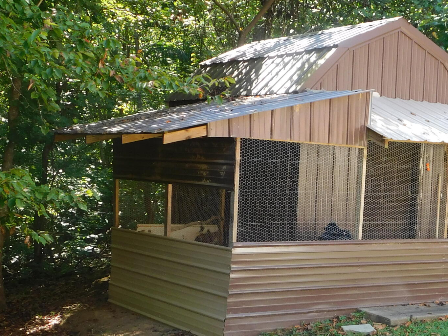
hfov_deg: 29.0
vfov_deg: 22.2
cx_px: 327
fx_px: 854
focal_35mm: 66
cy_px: 206
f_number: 3.2
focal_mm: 5.3
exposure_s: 1/100
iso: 125
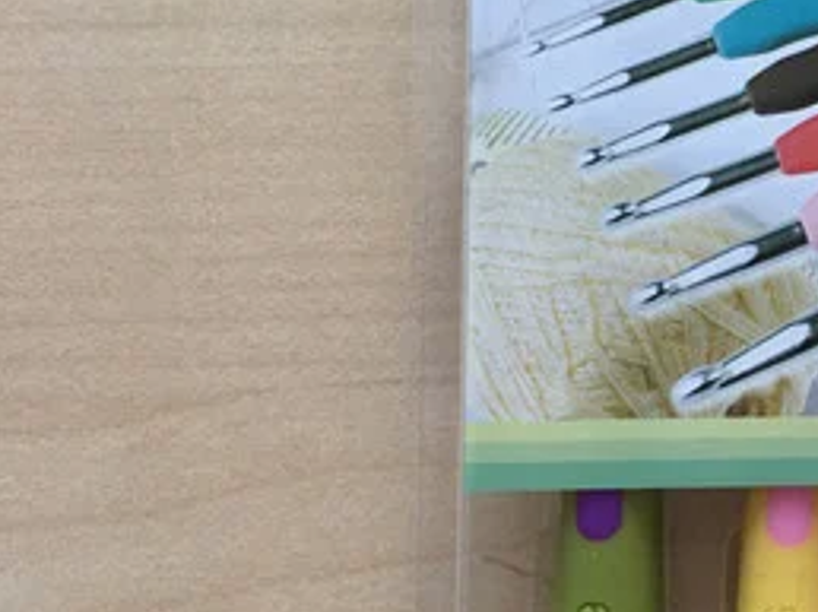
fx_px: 2125
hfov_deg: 18.9
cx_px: 1262
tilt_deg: -85.2
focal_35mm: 90
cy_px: 184
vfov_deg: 16.3
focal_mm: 4.15
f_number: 2.2
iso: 32
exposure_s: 1/100
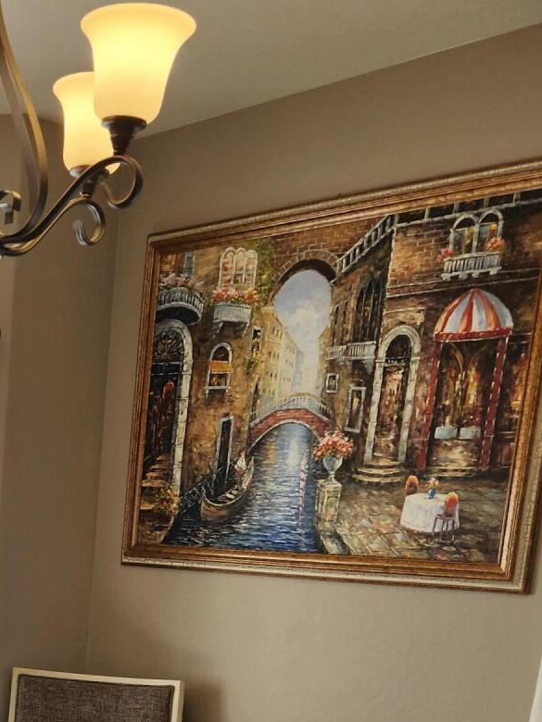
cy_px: 748
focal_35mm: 59
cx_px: -139
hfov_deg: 22.5
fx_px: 1232
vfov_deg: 30.1
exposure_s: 1/120
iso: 64
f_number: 1.8
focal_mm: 5.4
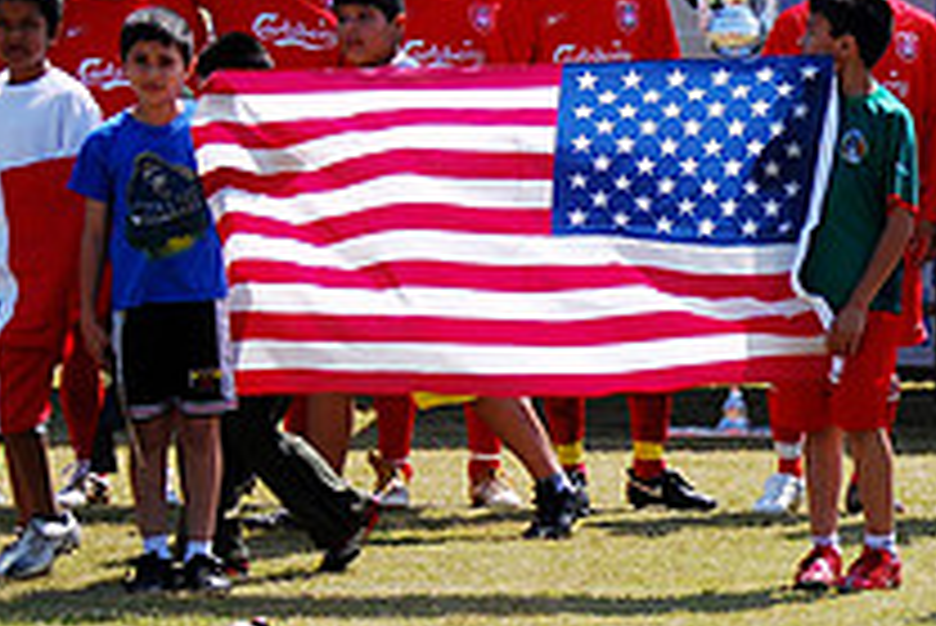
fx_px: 7061
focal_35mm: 271
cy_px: 369
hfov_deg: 7.5
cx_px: 1098
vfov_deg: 5.1
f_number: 5
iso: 100
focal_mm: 65
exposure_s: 1/320
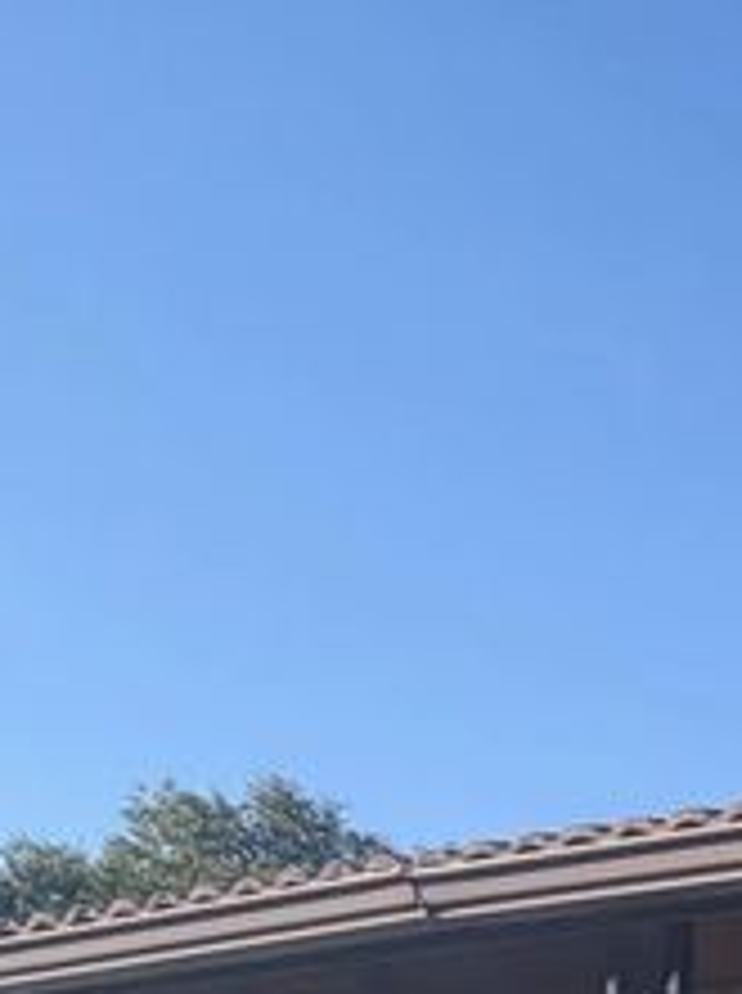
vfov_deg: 24.2
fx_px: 1863
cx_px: 1974
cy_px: 1439
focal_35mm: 65
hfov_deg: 13.2
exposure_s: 1/770
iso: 32
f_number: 2.2
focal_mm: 2.22
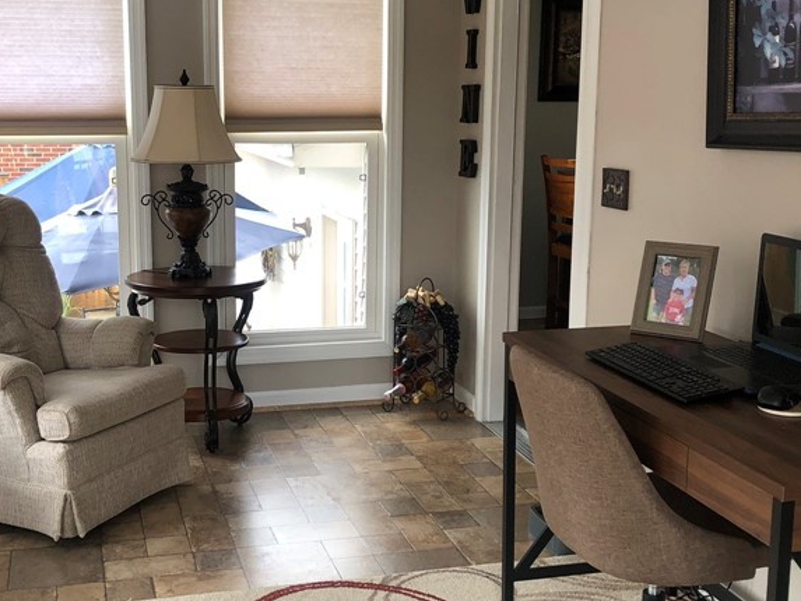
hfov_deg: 38.1
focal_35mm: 50
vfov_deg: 29.1
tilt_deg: -10.8
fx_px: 1157
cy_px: 309
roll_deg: -0.3
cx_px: 362
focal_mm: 3.99
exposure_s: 1/120
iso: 50
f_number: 1.8
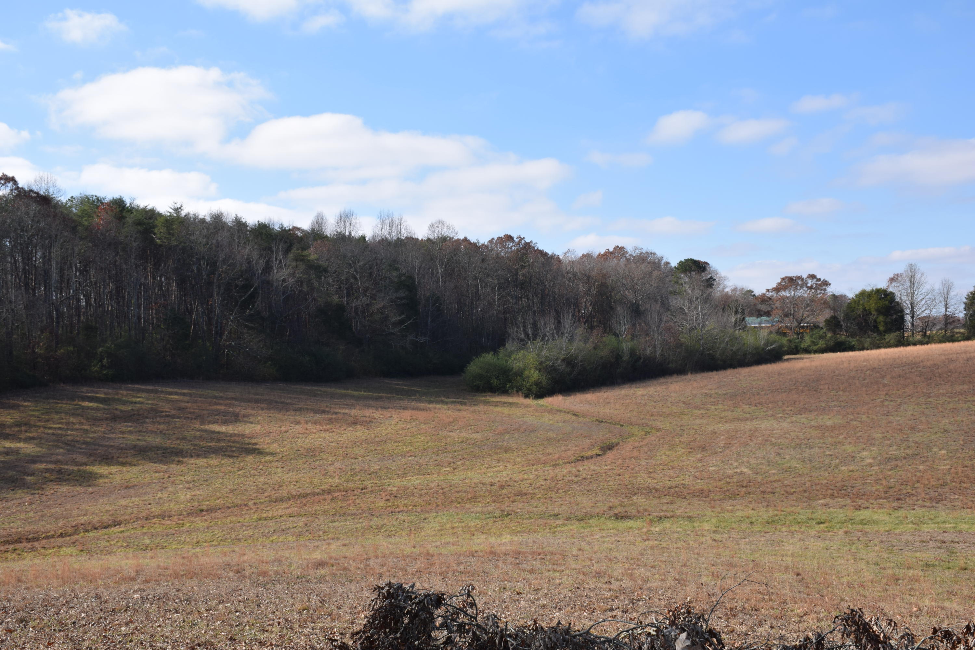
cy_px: 325
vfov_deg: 34.2
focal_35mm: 39
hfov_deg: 49.6
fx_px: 1056
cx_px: 488
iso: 100
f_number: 9
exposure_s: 1/200
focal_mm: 26
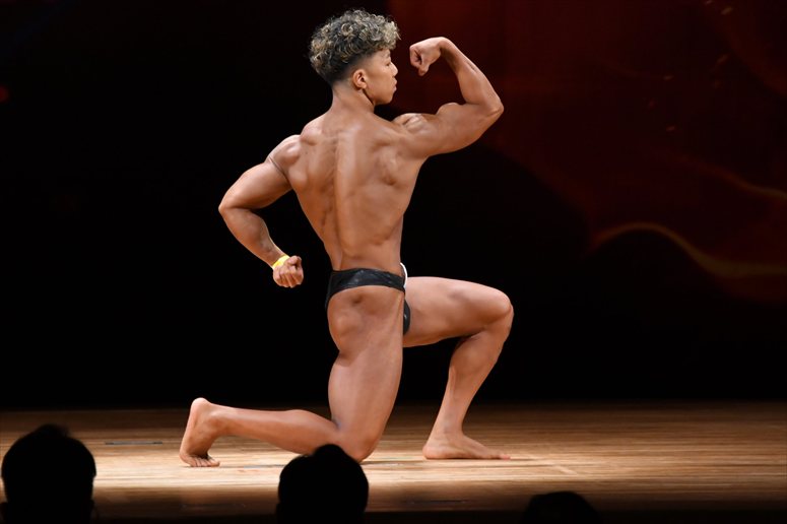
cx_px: 394
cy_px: 262
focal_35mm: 315
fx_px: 6883
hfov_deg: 6.5
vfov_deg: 4.4
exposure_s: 1/400
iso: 3200
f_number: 5.6
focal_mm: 210
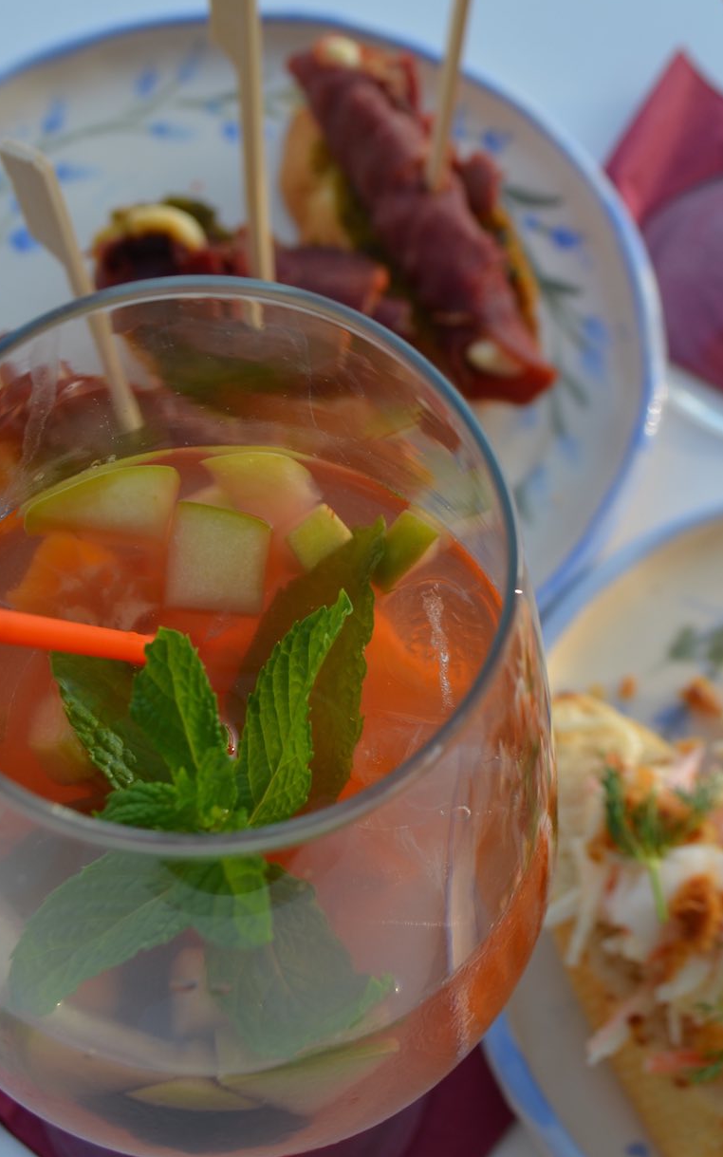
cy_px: 530
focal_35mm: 66
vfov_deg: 31.2
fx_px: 2073
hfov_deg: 19.8
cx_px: 418
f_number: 6.3
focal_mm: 29
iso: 100
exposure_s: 1/100
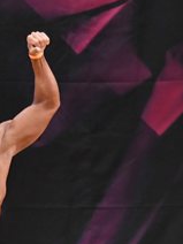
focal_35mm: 791
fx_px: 5576
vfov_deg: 2.5
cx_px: 40
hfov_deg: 1.9
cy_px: 242
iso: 3200
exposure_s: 1/400
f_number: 5.6
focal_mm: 150
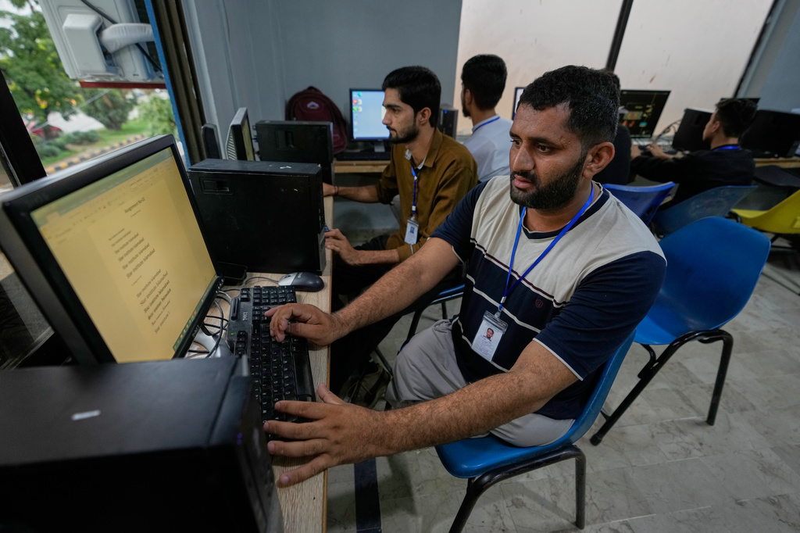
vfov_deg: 73.7
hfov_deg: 96.8
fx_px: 355
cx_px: 400
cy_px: 266
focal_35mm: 16
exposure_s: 1/80
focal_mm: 16
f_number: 2.8
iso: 1000
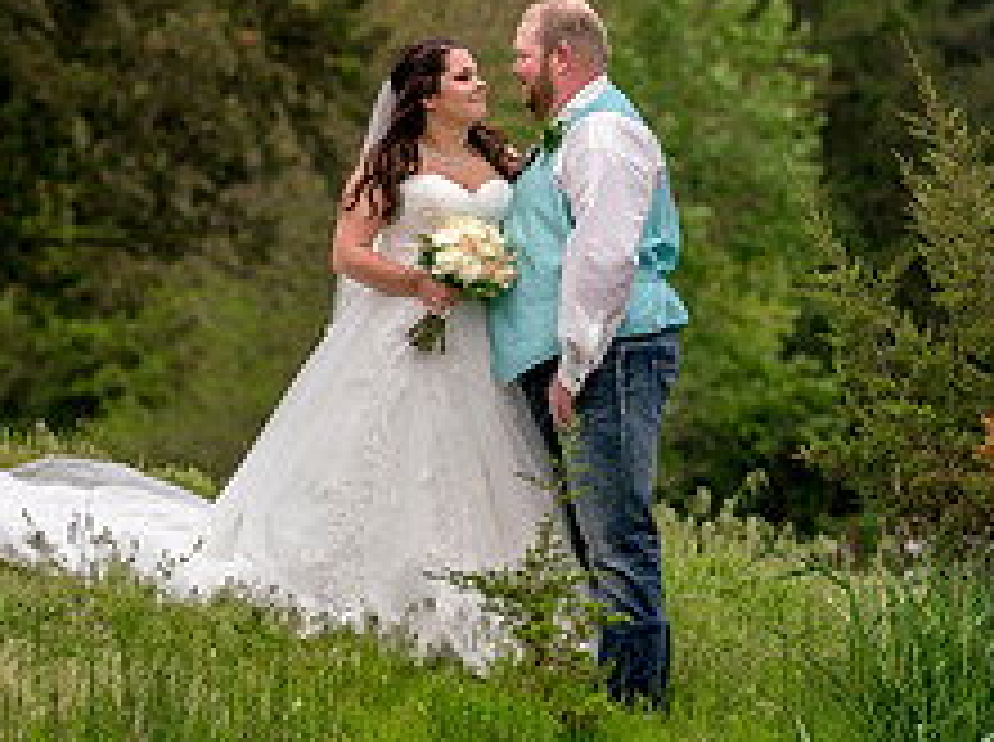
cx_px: 355
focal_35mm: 353
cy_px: 841
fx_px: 10120
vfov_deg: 4.2
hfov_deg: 5.6
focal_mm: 180
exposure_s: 1/800
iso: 320
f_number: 5
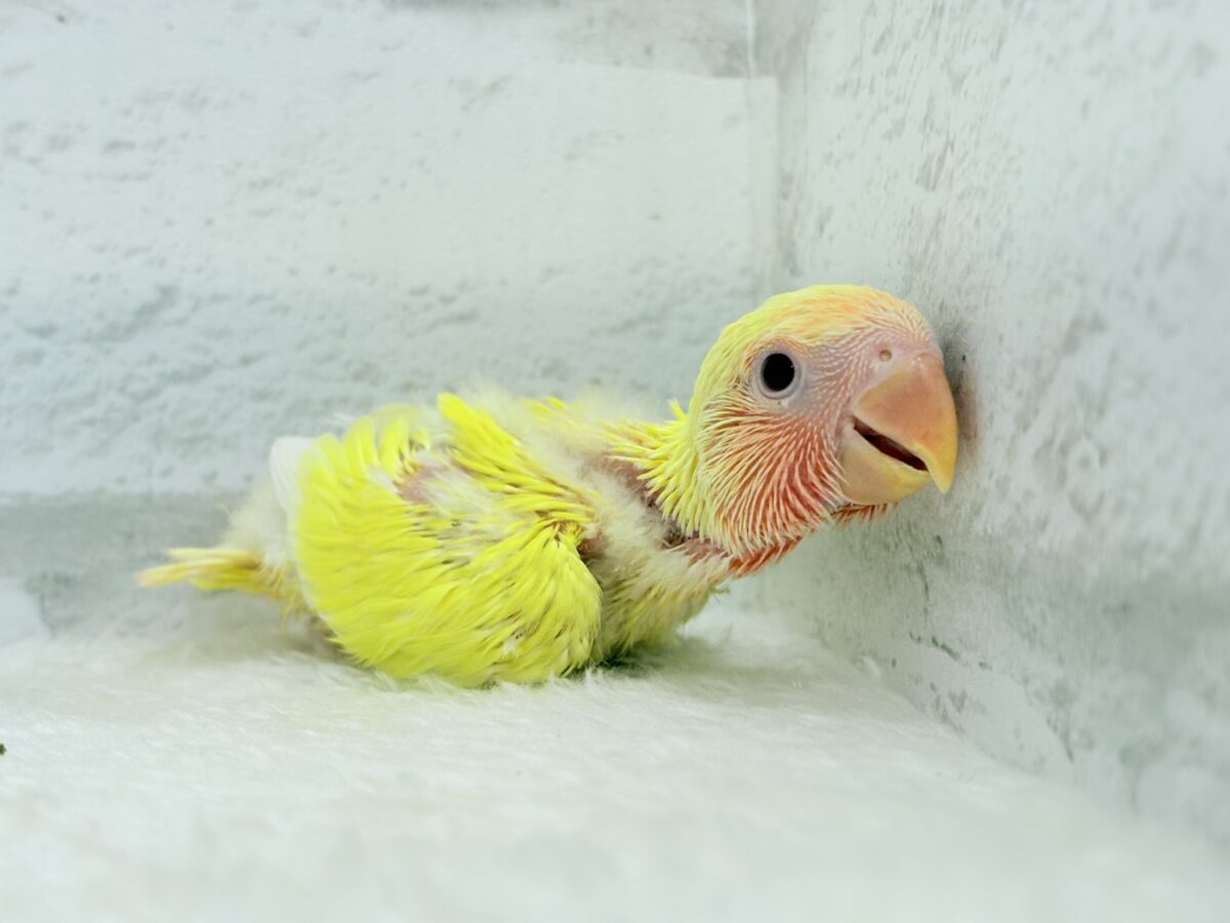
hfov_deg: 36.8
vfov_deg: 28.0
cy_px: 462
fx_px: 1848
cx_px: 615
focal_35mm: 52
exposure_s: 1/100
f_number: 1.6
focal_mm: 5.96
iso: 50
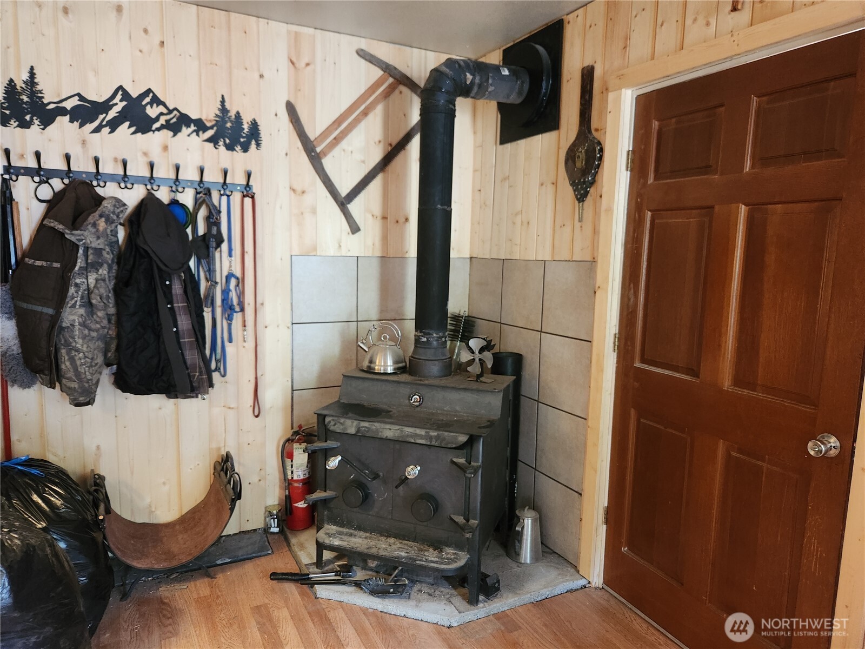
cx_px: 432
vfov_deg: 58.9
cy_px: 324
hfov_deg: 73.9
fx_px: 575
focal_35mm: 23
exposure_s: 1/60
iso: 800
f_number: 1.8
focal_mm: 5.4
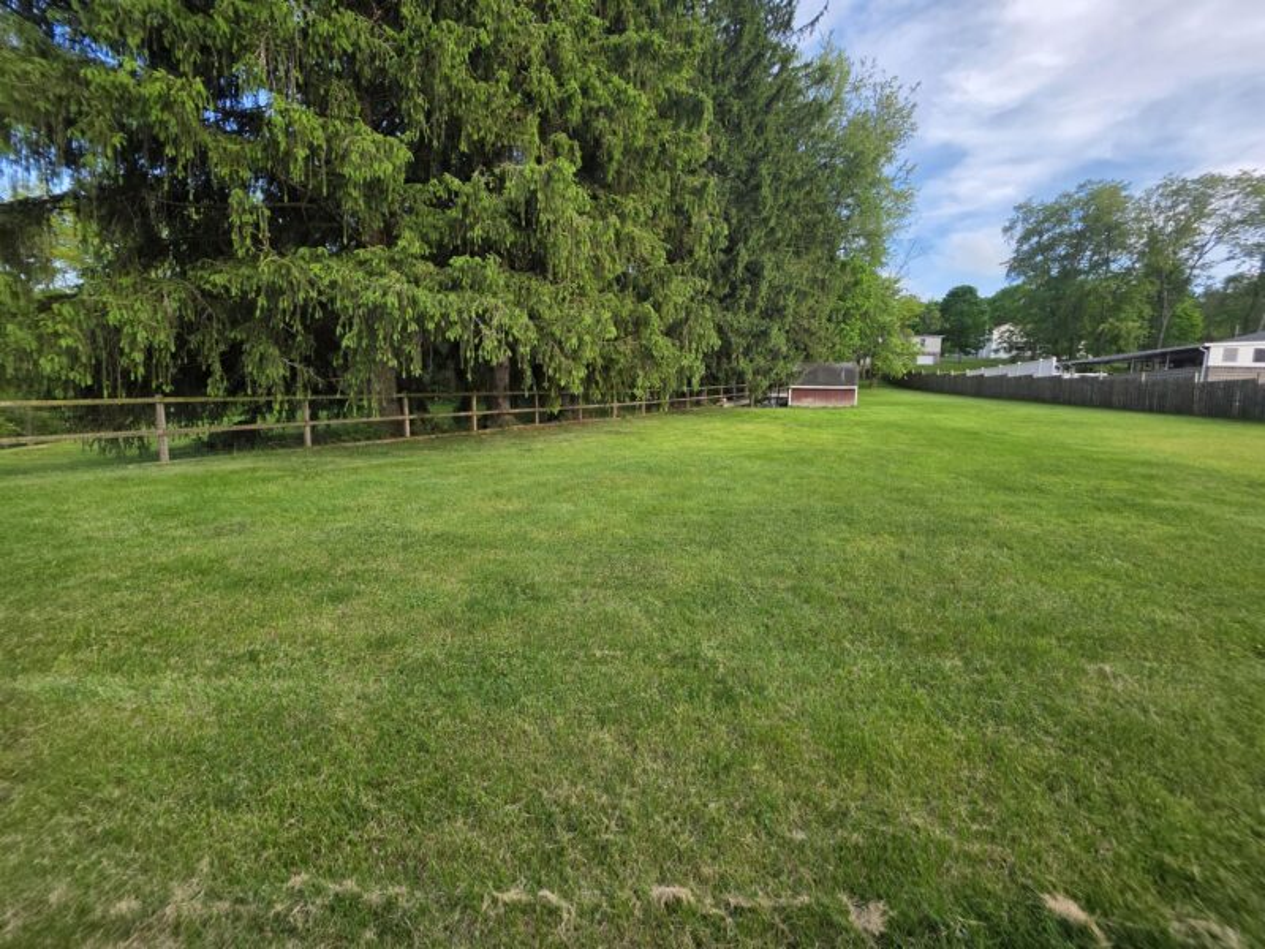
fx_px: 475
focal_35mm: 13
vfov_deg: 89.9
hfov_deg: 106.2
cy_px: 474
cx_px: 632
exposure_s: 1/120
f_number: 1.9
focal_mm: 2.2
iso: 20
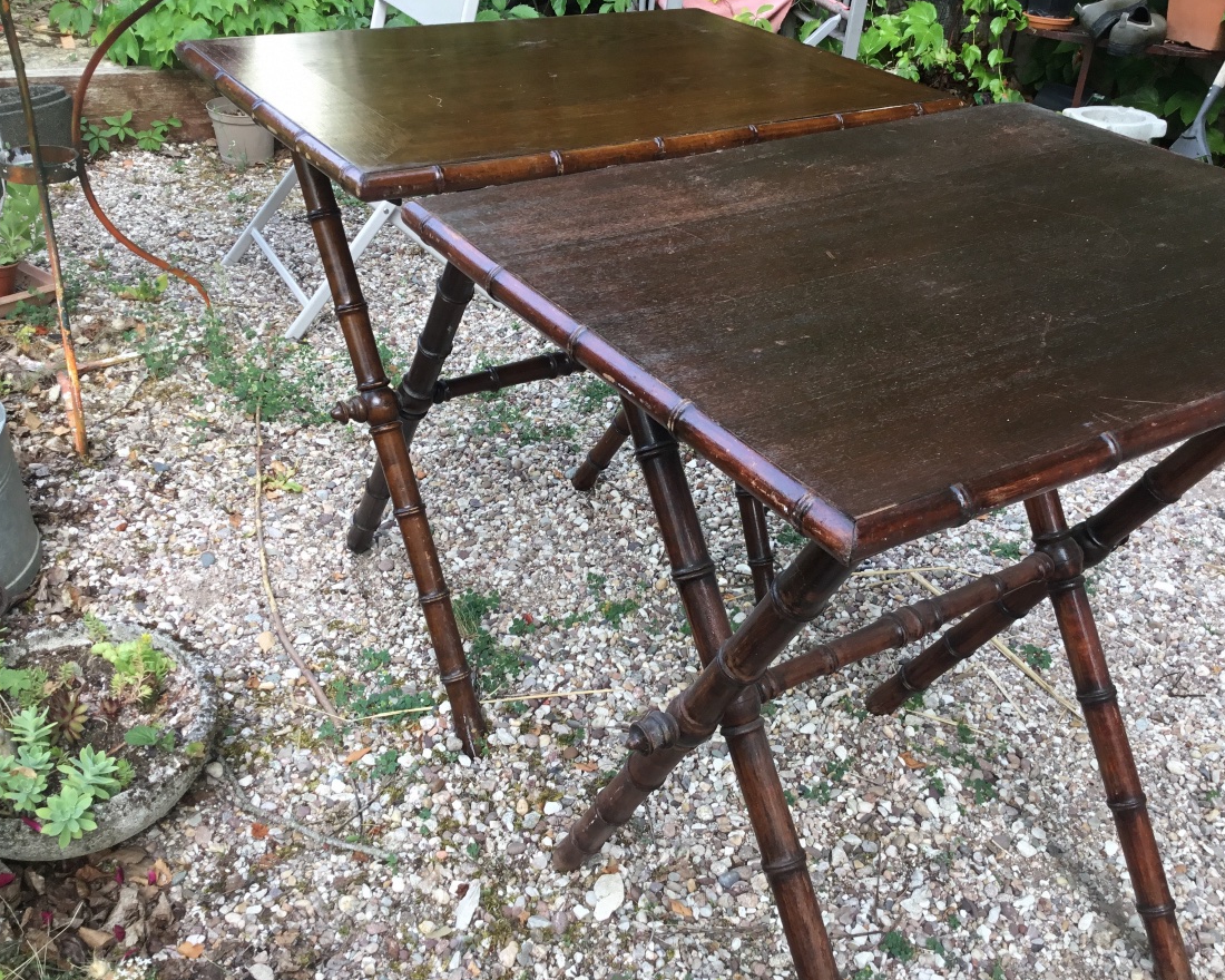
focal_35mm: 33
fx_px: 1196
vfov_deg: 44.5
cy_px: 482
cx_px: 633
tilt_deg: -31.1
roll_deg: -6.2
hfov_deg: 54.2
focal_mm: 3.3
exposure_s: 1/100
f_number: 2.4
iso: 25
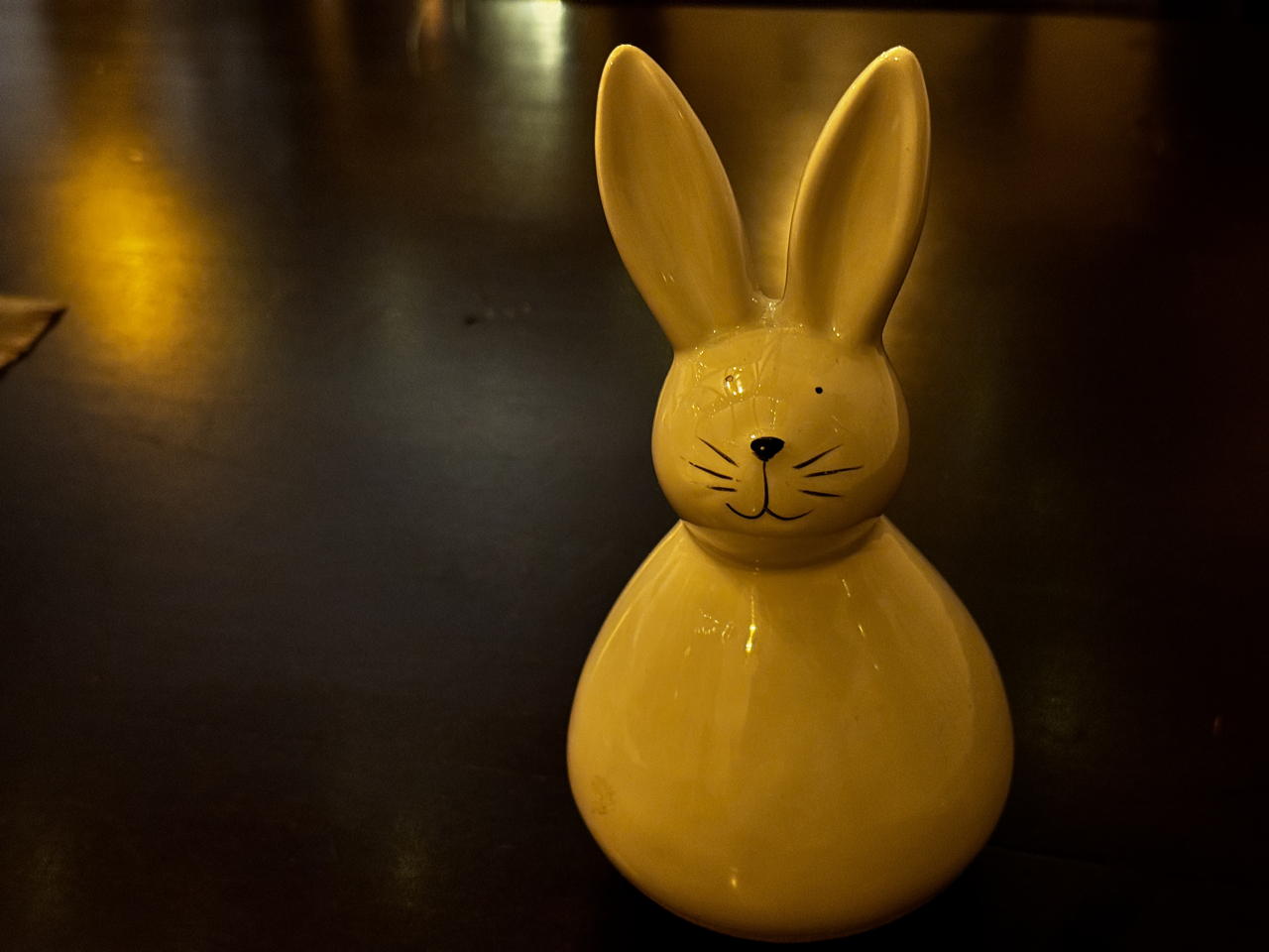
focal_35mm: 48
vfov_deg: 30.3
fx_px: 1760
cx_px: 634
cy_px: 476
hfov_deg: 39.7
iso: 640
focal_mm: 6.76
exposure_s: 1/25
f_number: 1.78
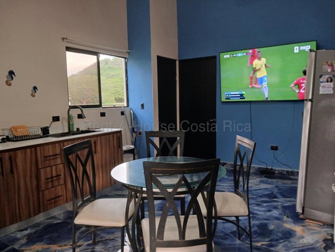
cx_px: 168
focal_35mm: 27
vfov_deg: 51.4
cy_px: 126
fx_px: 261
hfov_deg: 65.3
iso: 250
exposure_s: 1/24
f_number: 1.8
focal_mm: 3.98
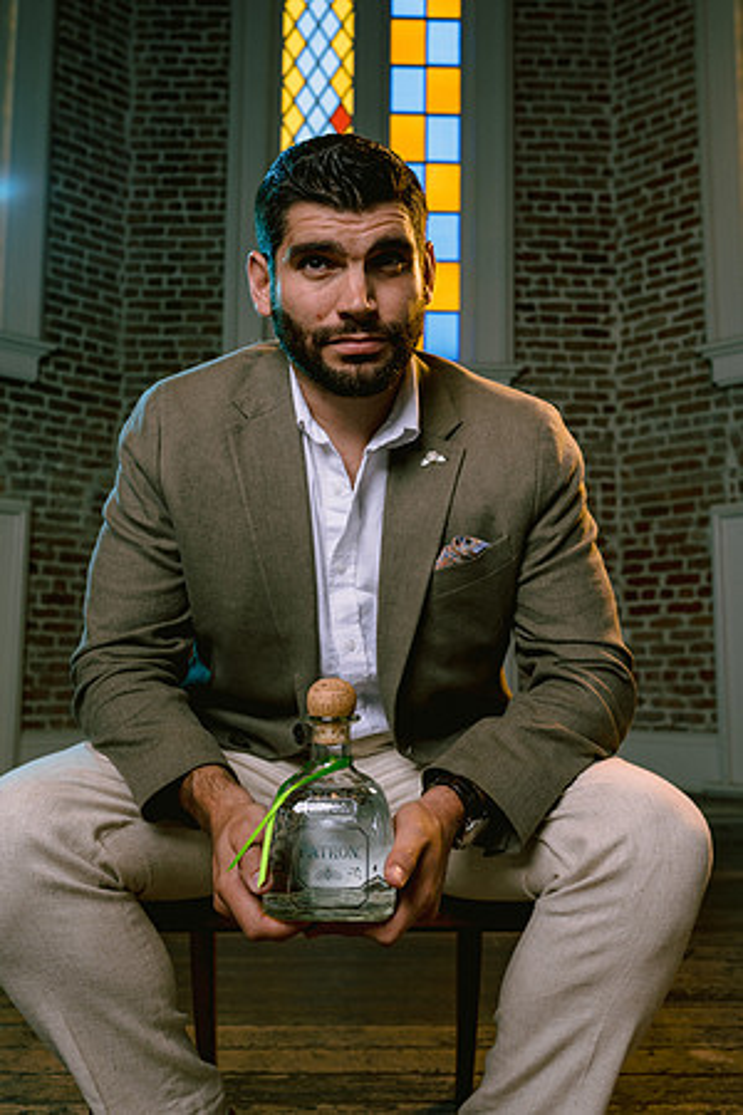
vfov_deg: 54.4
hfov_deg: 37.9
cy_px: 558
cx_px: 372
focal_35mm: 35
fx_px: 1083
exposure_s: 1/160
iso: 200
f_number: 5.6
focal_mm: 35
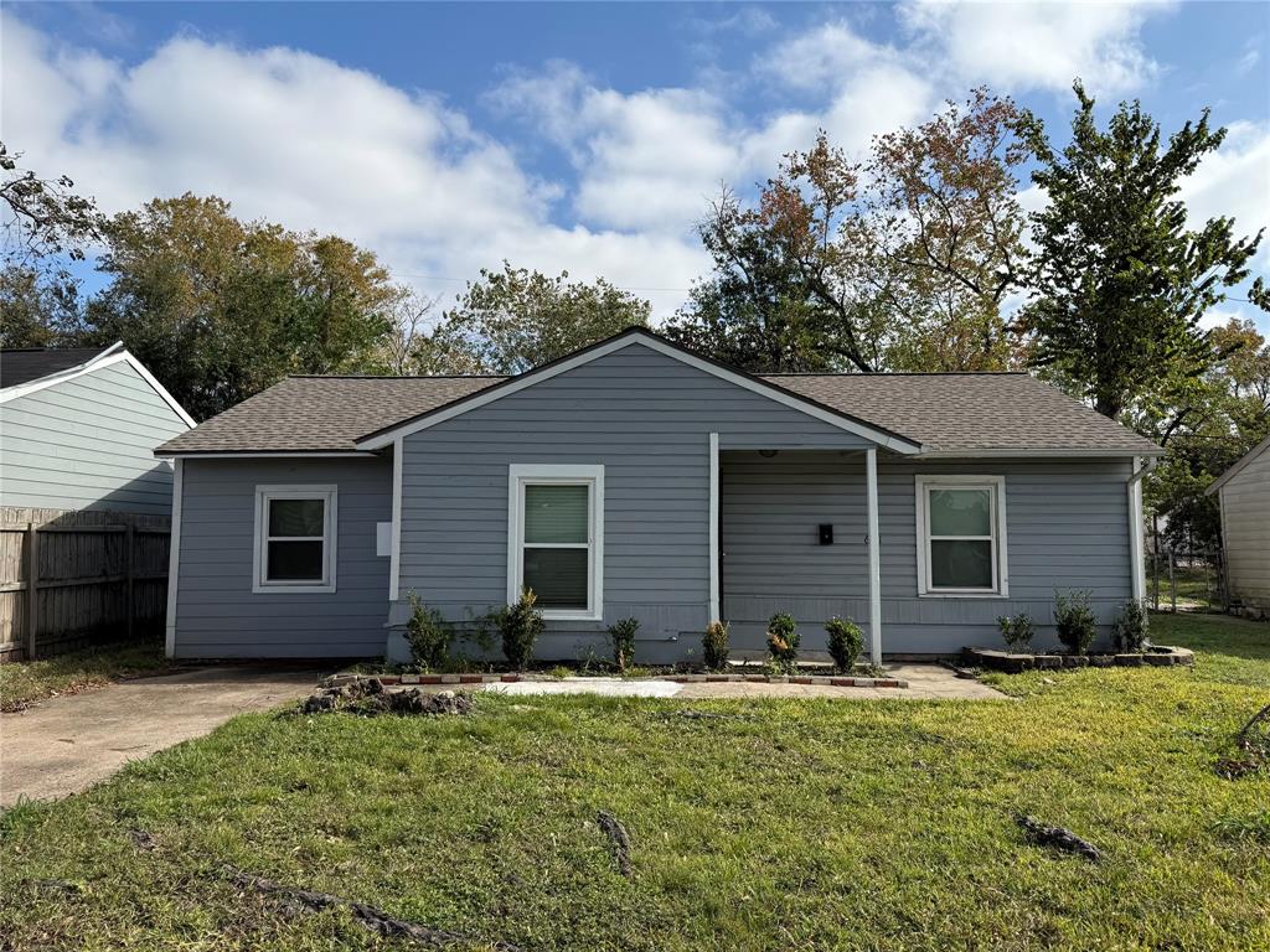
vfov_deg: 56.8
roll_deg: -0.6
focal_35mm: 24
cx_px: 635
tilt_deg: +4.8
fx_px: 881
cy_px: 476
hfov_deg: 71.6
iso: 80
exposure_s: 1/4405
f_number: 1.78
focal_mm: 6.76
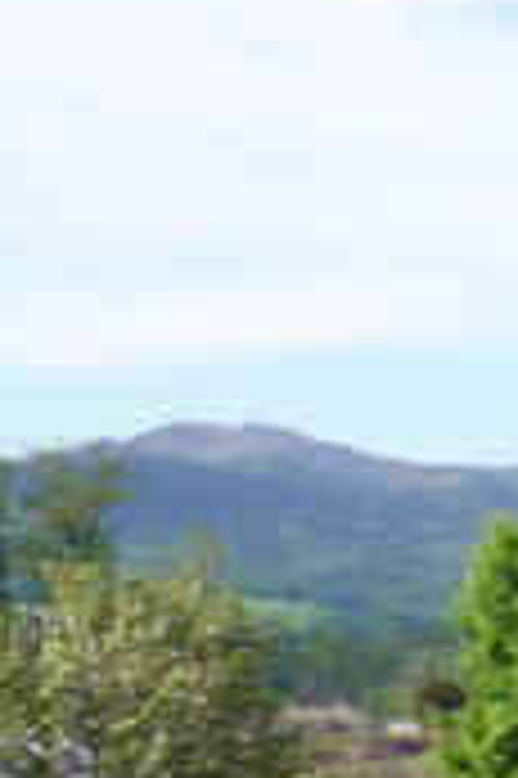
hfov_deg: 7.5
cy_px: 980
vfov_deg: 11.8
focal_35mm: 170
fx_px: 3676
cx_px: 1306
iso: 100
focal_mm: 7.8
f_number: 3.1
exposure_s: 1/640
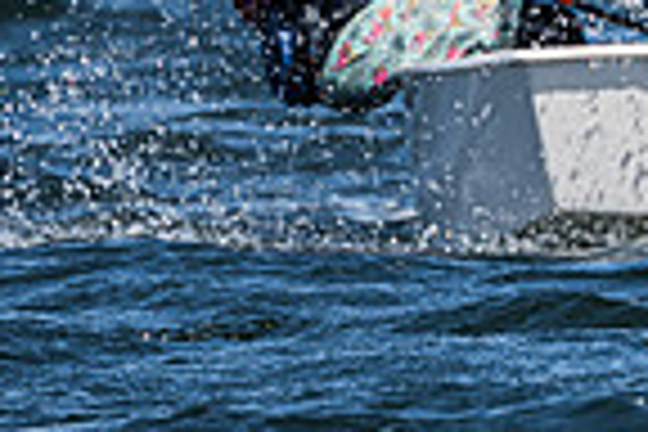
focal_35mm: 2006
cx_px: 1064
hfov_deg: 1.0
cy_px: -175
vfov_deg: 0.7
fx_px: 36105
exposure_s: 1/1000
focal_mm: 400
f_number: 8
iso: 320
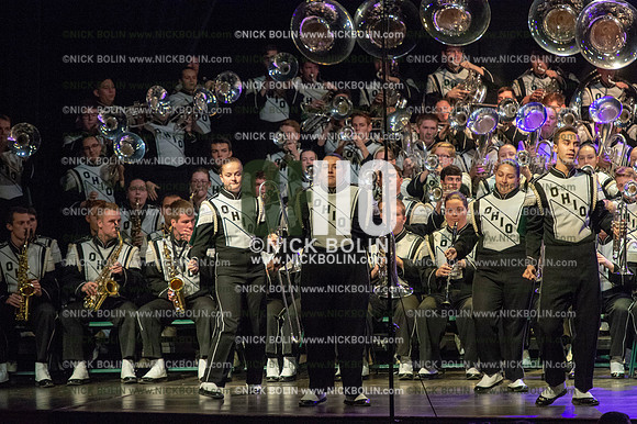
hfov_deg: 9.0
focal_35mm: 230
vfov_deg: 6.0
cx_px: 318
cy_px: 212
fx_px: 4067
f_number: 5.6
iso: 8000
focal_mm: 230
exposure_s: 1/400
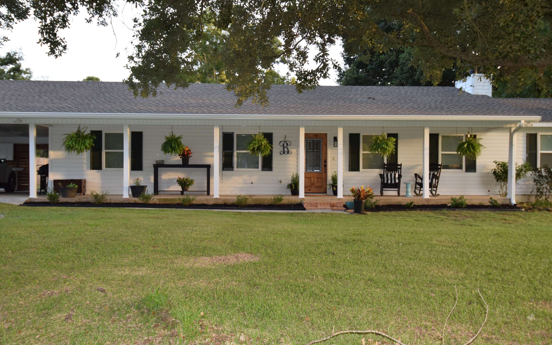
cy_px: 180
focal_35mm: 37
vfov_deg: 34.4
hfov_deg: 52.7
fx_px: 557
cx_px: 276
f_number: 5.6
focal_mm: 24
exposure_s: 1/125
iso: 450
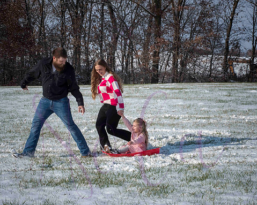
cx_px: 123
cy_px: 102
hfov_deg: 21.0
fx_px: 692
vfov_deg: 16.9
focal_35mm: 91
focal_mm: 80
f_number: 16
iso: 640
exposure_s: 1/1000
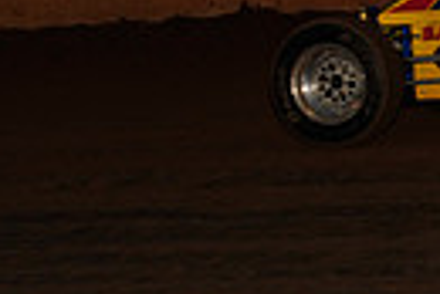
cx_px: 836
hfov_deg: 5.7
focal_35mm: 356
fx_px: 4356
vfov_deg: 3.9
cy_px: -145
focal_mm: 80
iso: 800
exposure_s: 1/320
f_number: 7.1
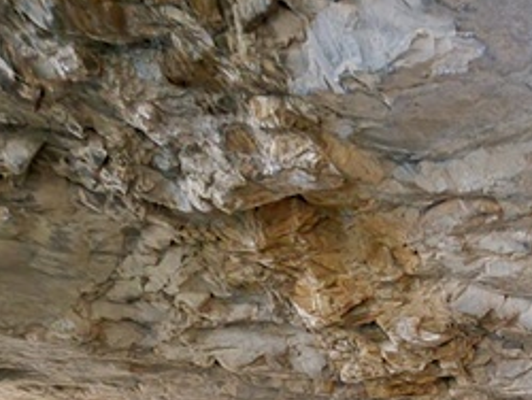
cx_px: 536
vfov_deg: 22.4
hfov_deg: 33.5
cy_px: 621
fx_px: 800
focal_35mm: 52
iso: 1250
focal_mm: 2.2
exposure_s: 1/4
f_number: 2.2
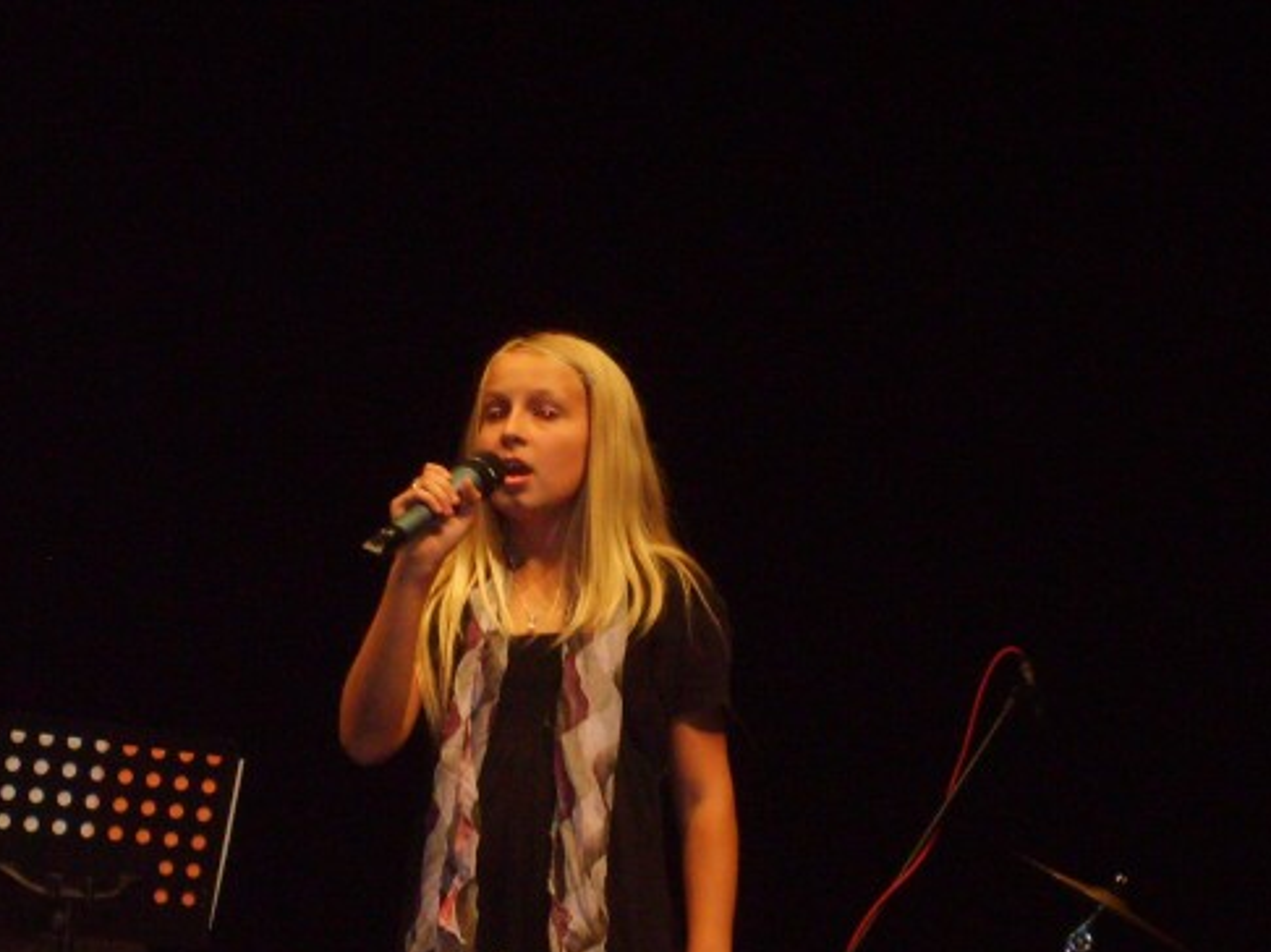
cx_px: 617
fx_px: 6349
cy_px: 698
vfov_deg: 8.6
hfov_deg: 11.4
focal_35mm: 173
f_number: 4.9
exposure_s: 1/60
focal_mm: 17.4
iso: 253
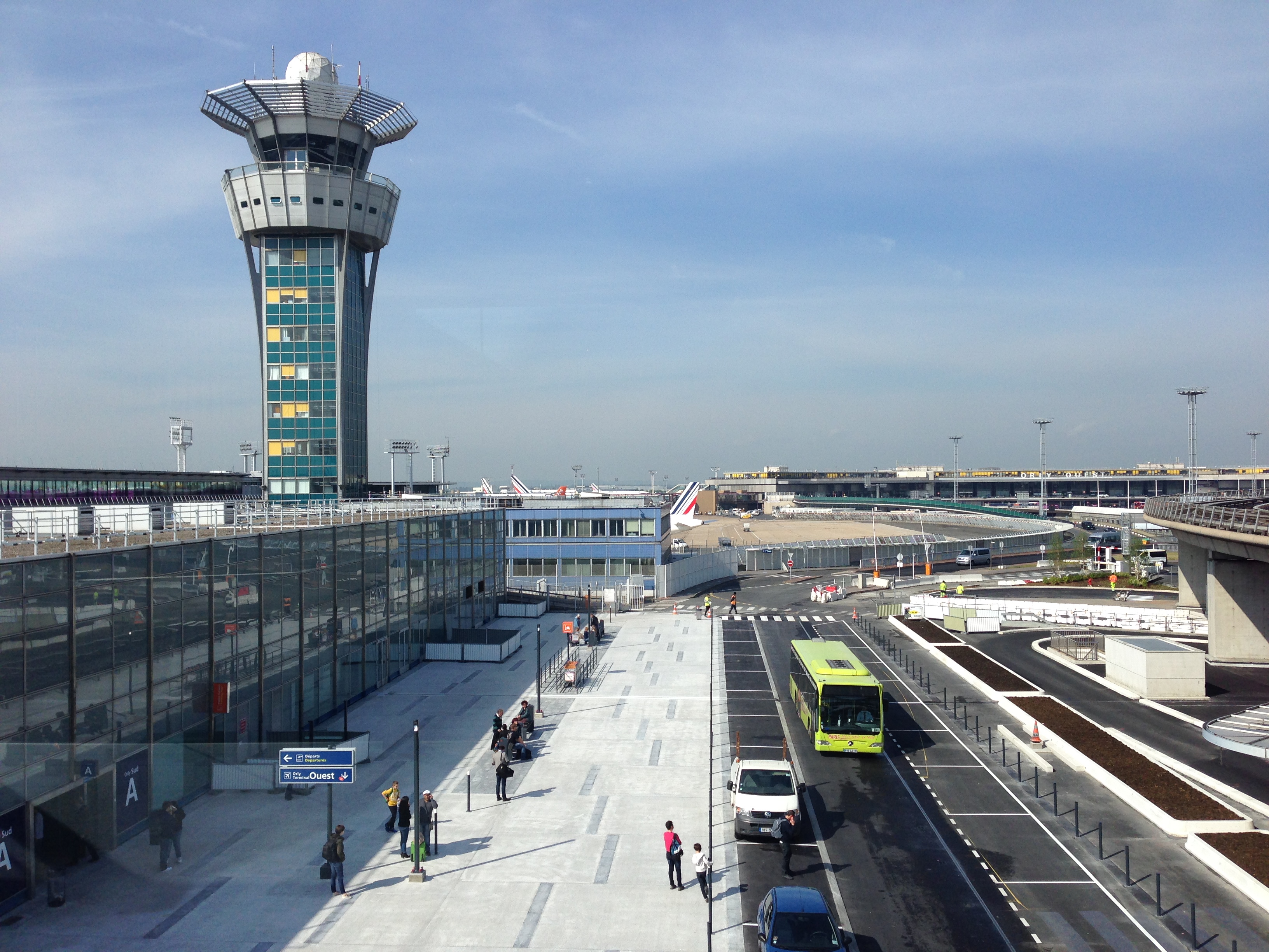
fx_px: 1210
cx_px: 634
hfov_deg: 55.4
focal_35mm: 33
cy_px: 476
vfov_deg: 42.9
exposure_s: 1/1938
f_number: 2.4
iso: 50
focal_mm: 4.12
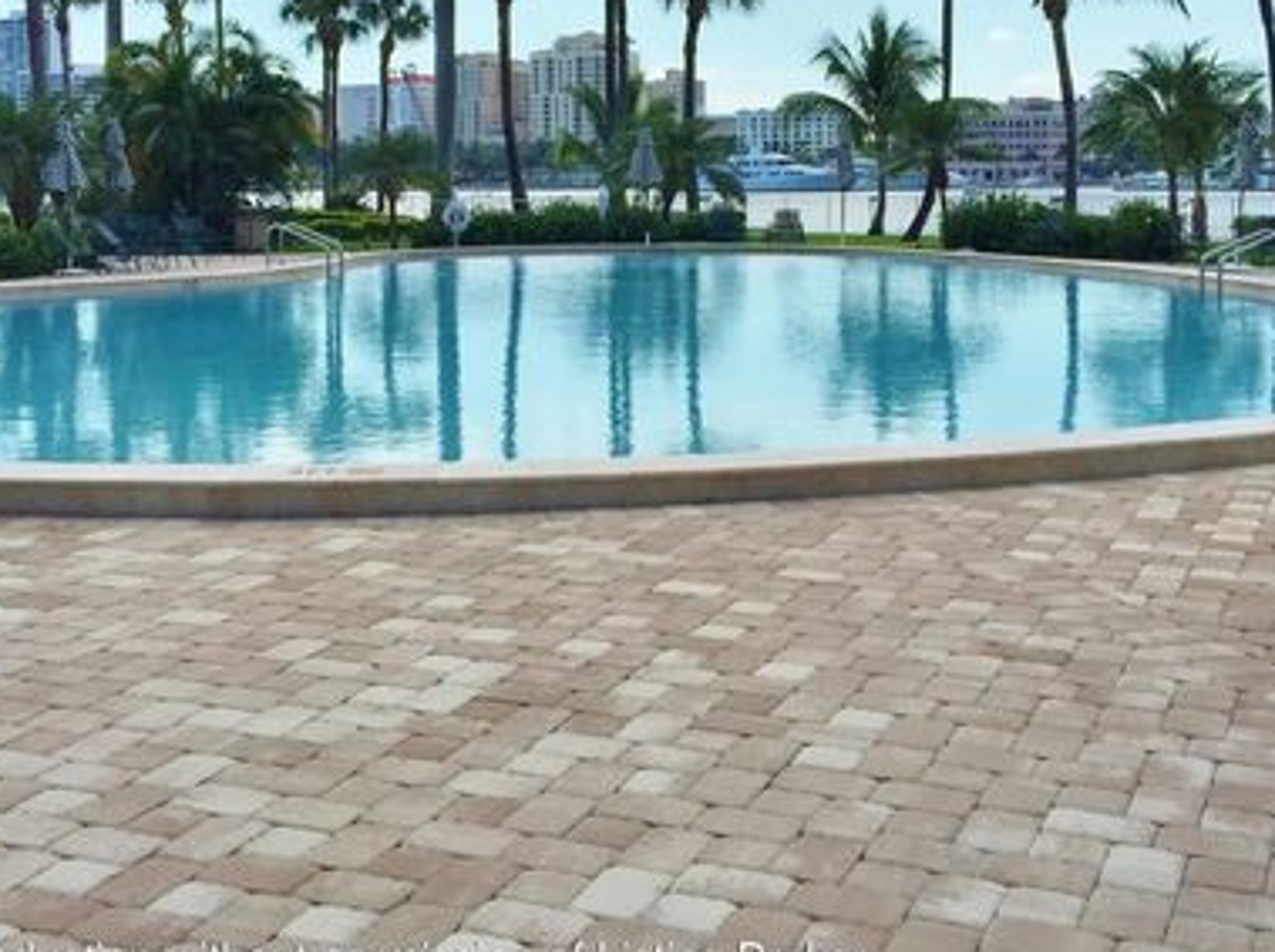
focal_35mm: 49
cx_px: 599
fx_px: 1802
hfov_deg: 39.0
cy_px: 227
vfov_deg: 29.1
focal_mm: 4.15
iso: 32
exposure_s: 1/2825
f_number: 2.2
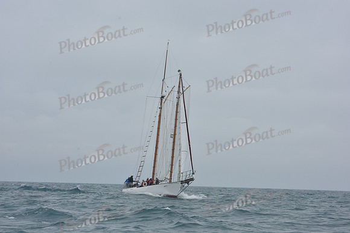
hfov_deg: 22.6
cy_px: 116
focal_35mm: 90
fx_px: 875
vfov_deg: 15.2
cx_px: 175
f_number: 9
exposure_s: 1/1000
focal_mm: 90
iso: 250
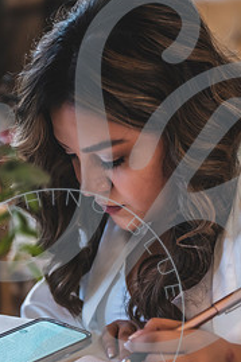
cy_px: 211
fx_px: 1176
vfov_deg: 17.5
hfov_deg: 11.7
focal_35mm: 117
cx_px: 120
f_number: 2.8
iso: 1000
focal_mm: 70
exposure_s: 1/100
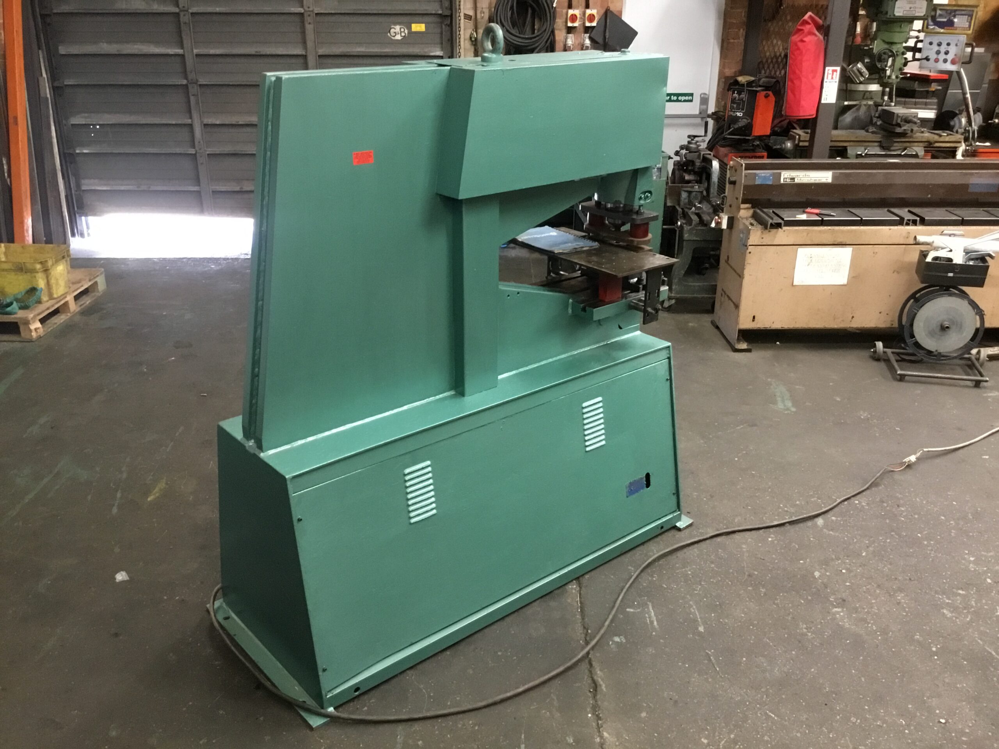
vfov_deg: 45.4
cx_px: 500
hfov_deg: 58.4
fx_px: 895
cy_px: 374
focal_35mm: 31
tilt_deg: -23.1
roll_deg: +0.2
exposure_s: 1/20
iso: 200
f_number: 2.4
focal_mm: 3.3
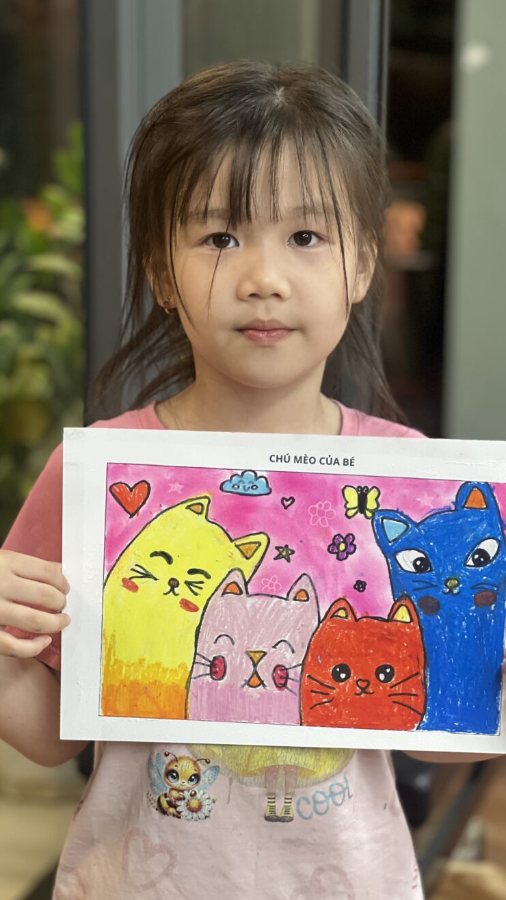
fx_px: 2028
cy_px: 450
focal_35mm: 85
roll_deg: -1.0
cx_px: 287
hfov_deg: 14.2
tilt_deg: -14.0
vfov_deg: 25.0
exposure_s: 1/33
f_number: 2.8
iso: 160
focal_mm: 9
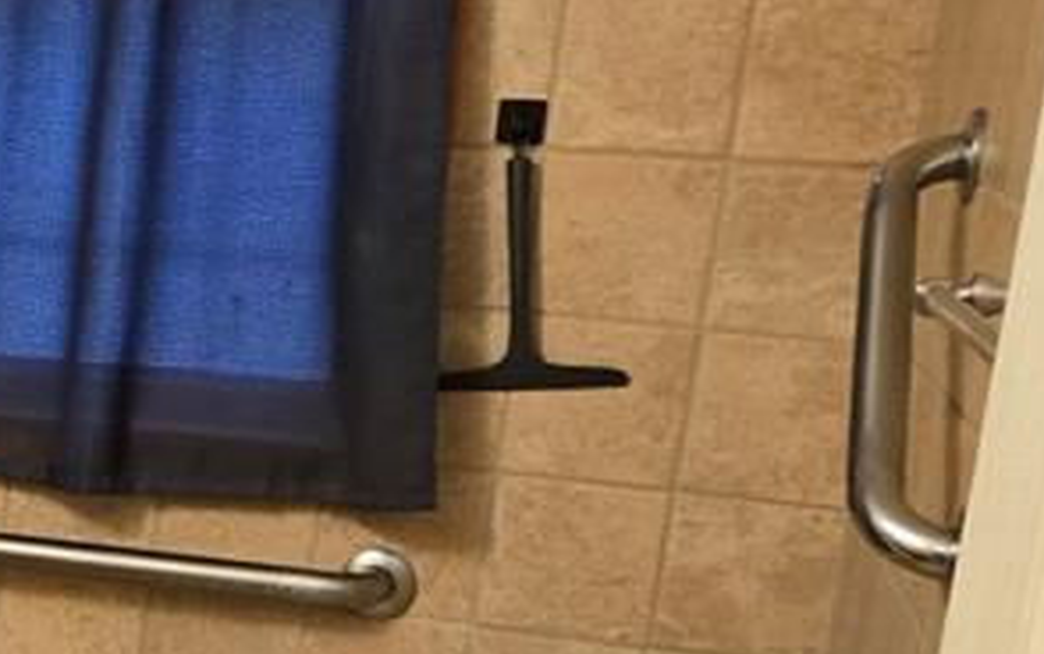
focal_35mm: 85
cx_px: -504
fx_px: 2419
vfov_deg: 15.2
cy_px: 618
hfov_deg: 20.8
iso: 400
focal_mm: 5.4
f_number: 1.8
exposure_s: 1/120
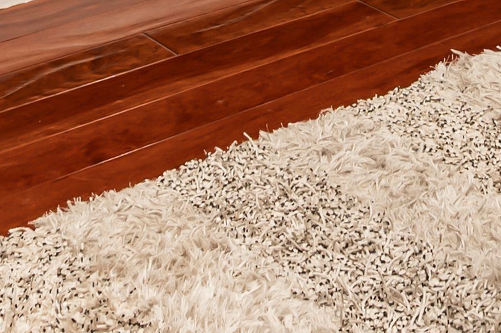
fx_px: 1466
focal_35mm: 105
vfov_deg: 10.4
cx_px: 454
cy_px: -566
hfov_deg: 19.0
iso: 160
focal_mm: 15.5
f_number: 8
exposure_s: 1.3
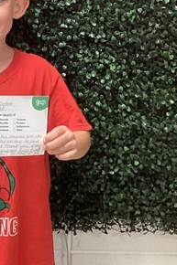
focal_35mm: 114
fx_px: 842
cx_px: 22
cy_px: 46
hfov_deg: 11.9
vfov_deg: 17.8
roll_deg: +0.5
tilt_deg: -13.8
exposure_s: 1/33
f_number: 2.4
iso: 320
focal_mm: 3.3
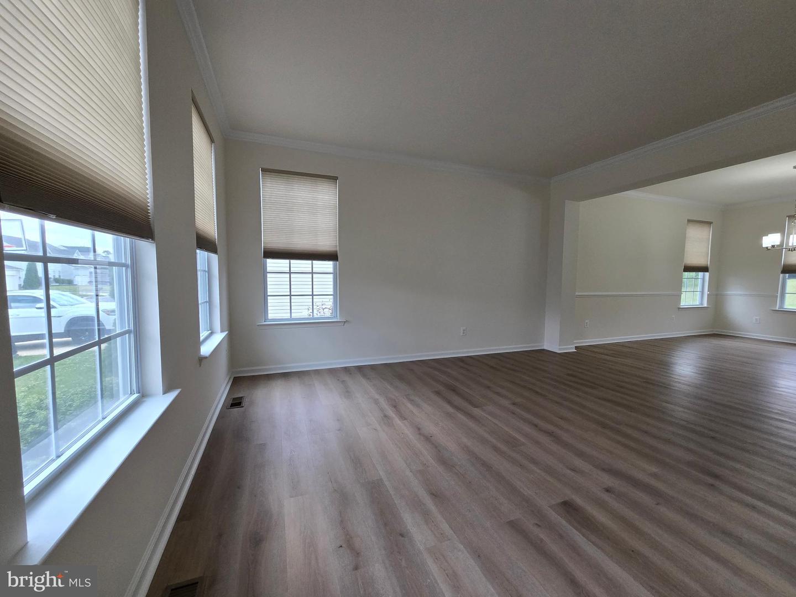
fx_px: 299
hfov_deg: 106.2
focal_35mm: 13
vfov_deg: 89.9
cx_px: 398
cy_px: 298
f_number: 2.2
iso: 200
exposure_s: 1/359
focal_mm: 2.2
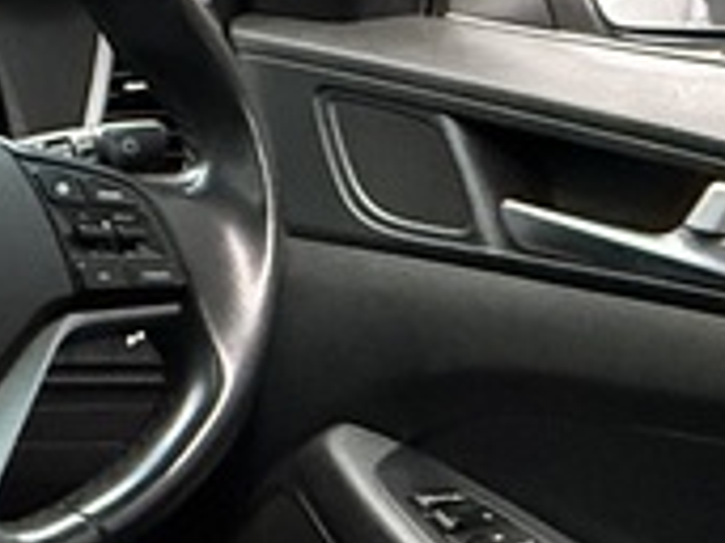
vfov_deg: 17.5
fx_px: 1758
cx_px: -988
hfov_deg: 14.9
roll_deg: -0.1
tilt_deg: -17.8
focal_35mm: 84
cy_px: 276
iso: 1000
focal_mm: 2.22
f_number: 2.2
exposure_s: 1/50
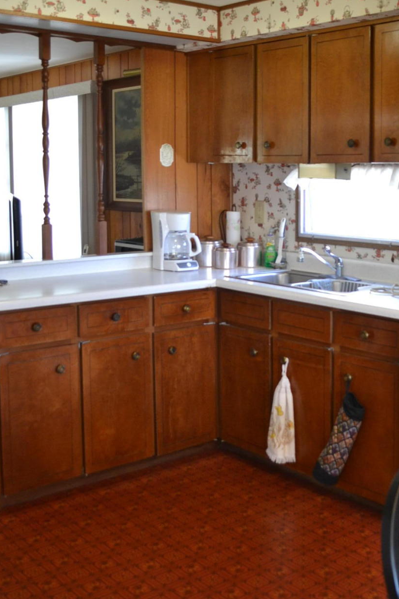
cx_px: 261
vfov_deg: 44.3
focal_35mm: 44
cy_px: 238
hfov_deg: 30.3
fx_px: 731
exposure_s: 1/60
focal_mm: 18
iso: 450
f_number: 3.5
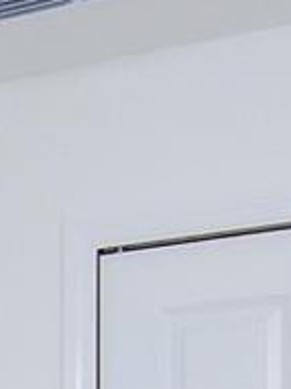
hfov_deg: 10.5
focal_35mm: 133
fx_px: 1493
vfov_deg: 13.4
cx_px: -236
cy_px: 690
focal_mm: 11
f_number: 11
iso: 640
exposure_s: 1/200
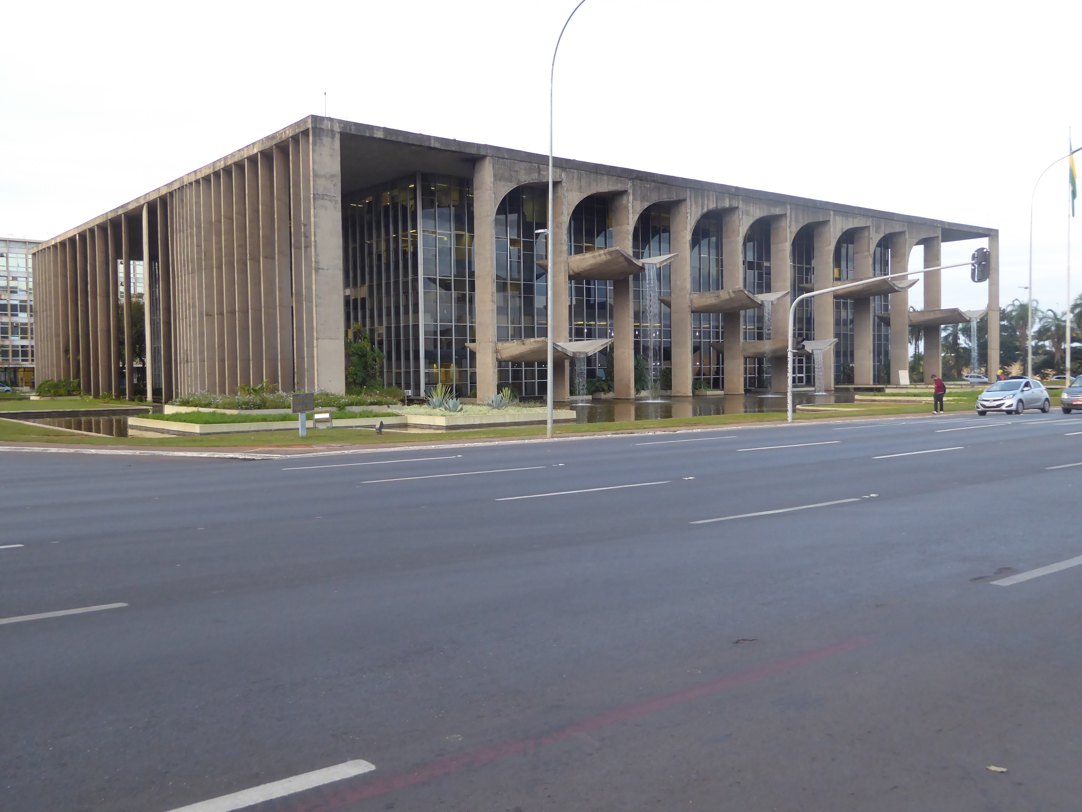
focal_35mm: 32
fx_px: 1000
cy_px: 406
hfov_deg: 56.8
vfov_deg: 44.2
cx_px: 541
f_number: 3.5
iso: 250
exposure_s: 1/60
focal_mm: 5.4
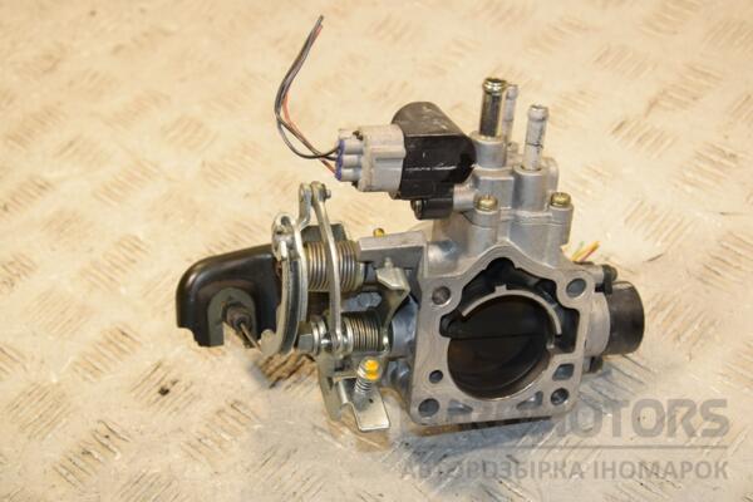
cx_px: 376
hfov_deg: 28.1
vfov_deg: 18.9
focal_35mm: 72
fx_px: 1506
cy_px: 251
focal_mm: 48
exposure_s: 1/200
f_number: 7.1
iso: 800
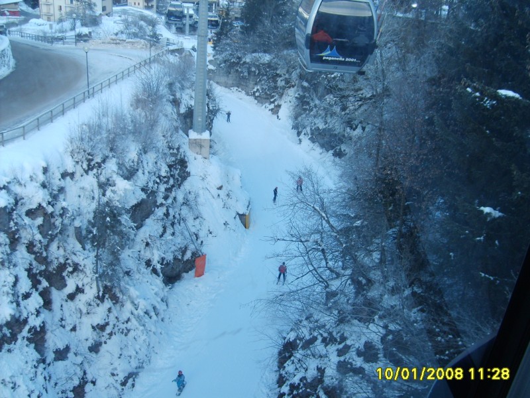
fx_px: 536
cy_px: 199
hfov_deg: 52.6
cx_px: 265
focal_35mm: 35
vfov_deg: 40.7
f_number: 2.8
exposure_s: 1/125
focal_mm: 5.8
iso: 50
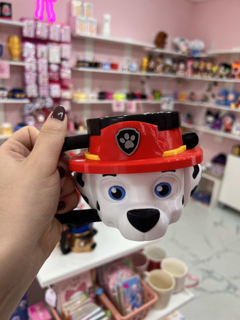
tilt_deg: -17.7
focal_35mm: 26
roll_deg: -4.0
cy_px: 160
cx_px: 120
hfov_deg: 53.1
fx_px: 240
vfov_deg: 67.3
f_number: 1.5
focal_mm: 5.7
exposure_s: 1/121
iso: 40
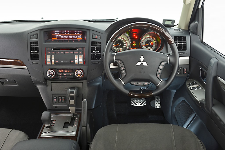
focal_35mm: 36
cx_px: 112
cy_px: 75
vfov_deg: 36.9
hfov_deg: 53.1
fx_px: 225
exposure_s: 4
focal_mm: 36
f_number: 9
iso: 400
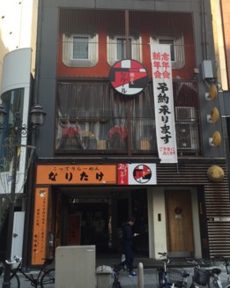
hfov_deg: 38.1
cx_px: 127
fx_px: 332
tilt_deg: +16.0
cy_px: 123
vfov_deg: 46.7
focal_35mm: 39
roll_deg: +0.3
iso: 32
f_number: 2.2
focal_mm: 4.15
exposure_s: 1/370
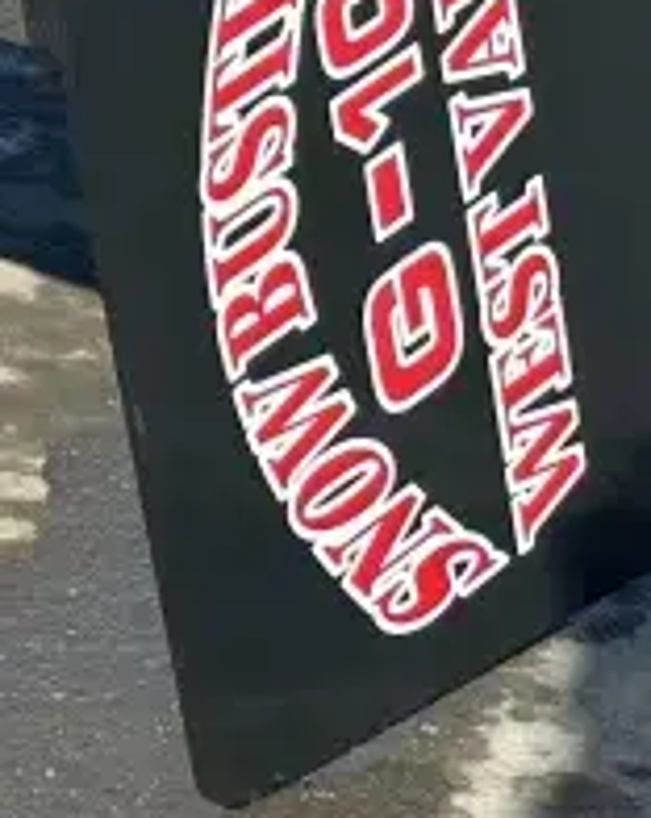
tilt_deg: -15.1
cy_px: -363
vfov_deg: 8.3
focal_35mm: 230
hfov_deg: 6.5
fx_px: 5557
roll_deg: +2.0
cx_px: -668
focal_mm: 6.86
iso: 64
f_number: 1.78
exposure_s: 1/3876
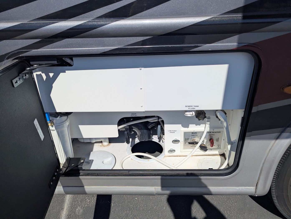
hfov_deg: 71.5
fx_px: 202
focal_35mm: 24
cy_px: 110
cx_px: 146
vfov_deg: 56.9
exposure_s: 1/4184
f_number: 1.85
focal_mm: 6.81
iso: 51
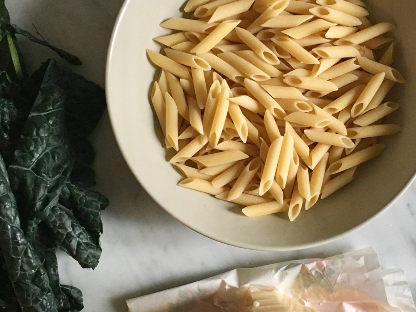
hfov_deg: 34.9
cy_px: 188
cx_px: 226
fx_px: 661
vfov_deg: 26.5
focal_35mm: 55
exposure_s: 1/33
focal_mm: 4.15
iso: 160
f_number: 2.2
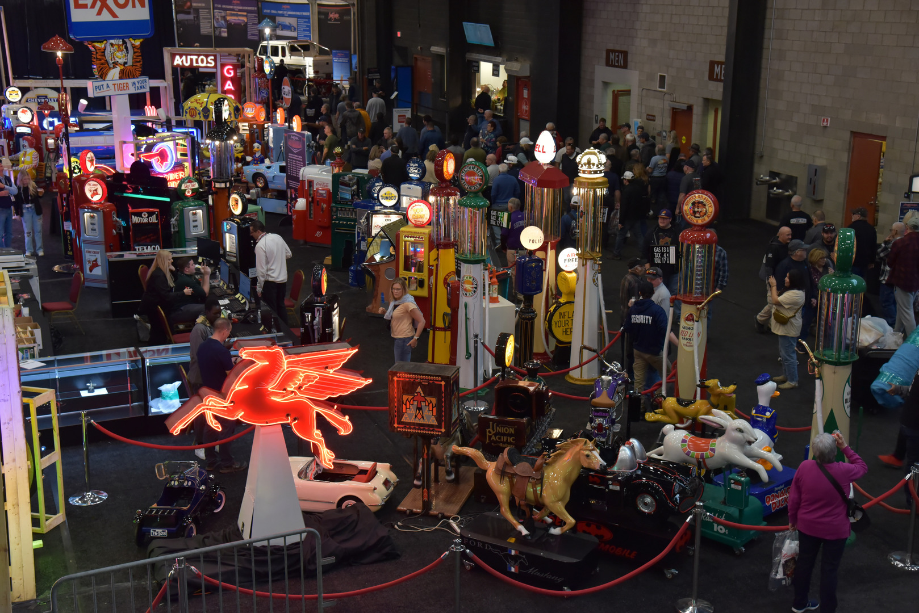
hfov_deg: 41.1
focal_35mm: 48
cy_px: 306
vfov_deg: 28.1
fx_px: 1226
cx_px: 460
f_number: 5.6
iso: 2500
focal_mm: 48
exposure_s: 1/160
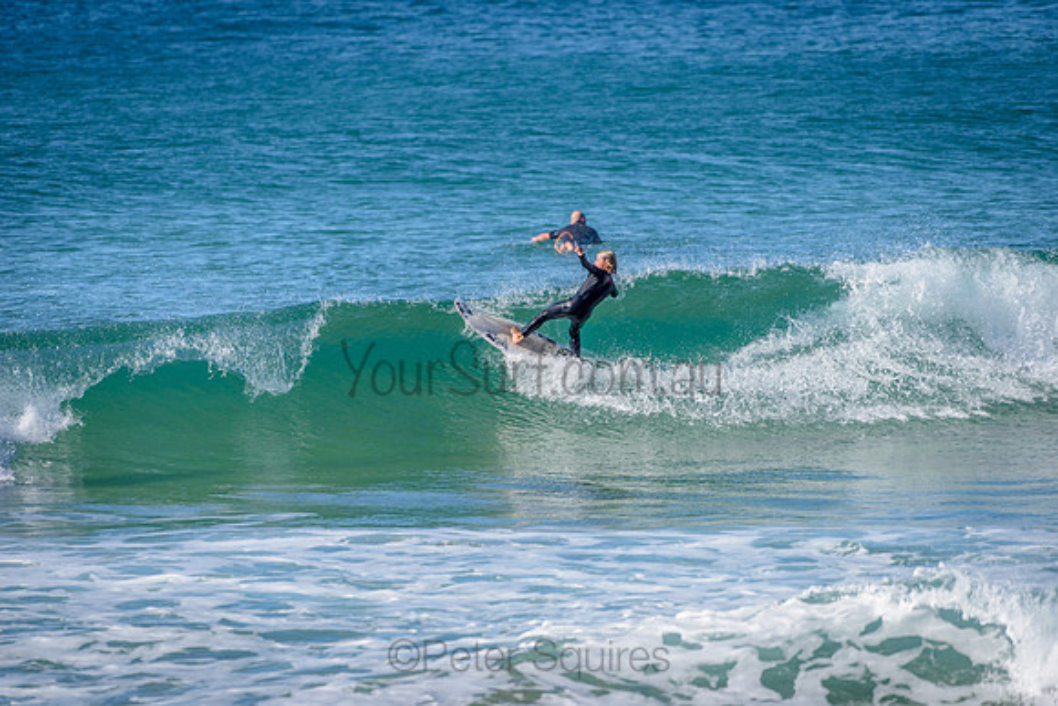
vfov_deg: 2.8
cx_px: 529
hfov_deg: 4.1
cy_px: 353
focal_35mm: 500
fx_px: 14697
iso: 200
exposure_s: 1/2000
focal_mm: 500
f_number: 5.6
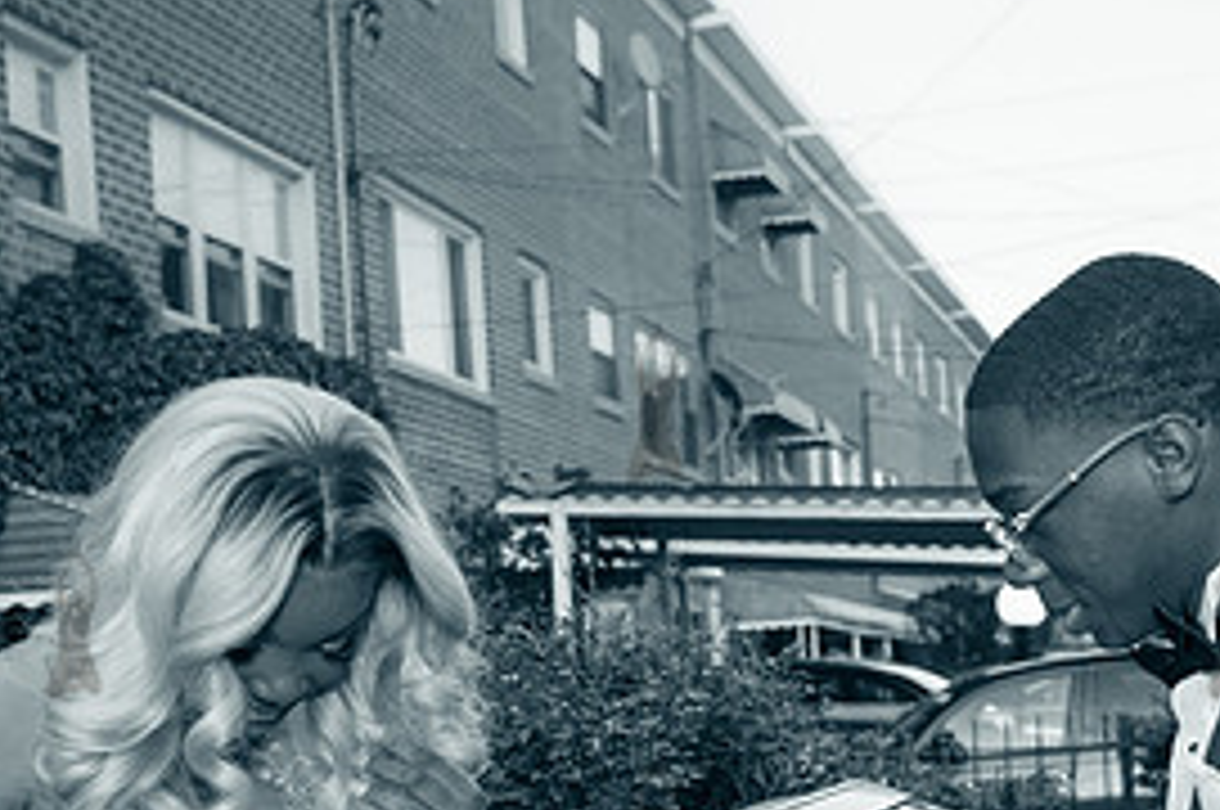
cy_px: 835
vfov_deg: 17.7
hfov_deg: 27.0
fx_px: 2539
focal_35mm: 75
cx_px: 653
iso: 1000
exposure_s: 1/320
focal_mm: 35
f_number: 4.5
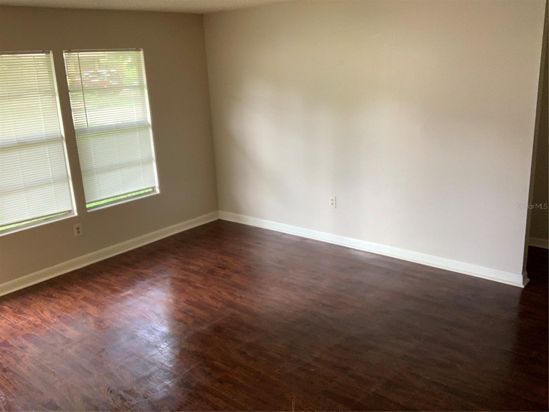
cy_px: 206
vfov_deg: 44.2
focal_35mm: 32
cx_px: 274
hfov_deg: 56.8
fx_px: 508
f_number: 2.2
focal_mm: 2.87
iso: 200
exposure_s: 1/40
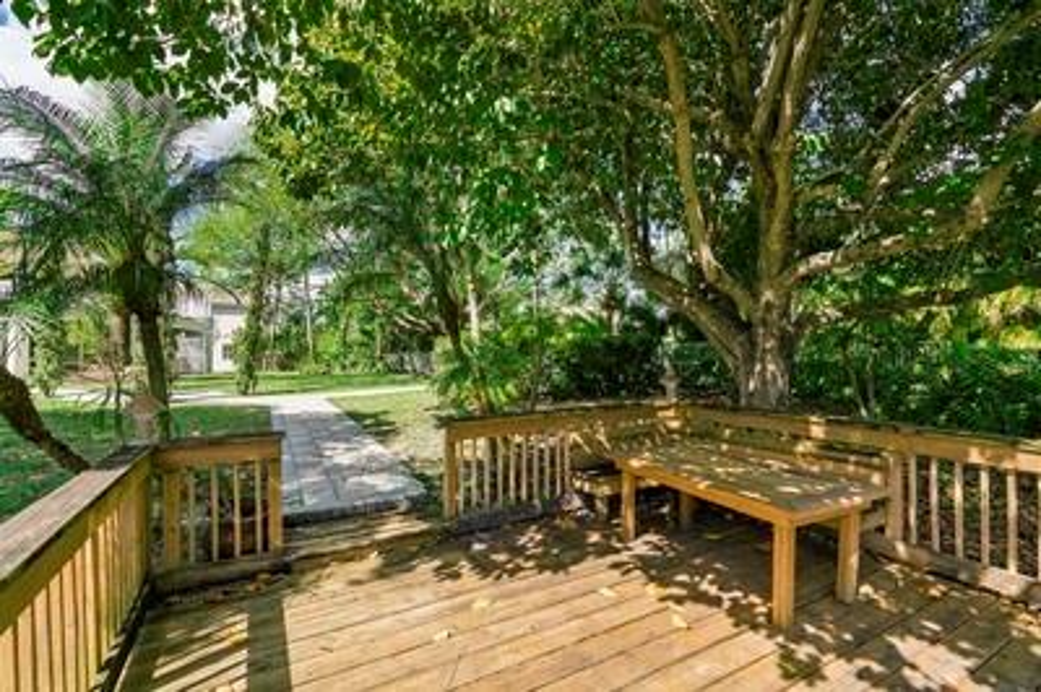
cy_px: 346
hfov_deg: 96.8
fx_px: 462
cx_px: 520
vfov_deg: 73.6
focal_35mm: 16
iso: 200
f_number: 8
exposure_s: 1/200
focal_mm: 16
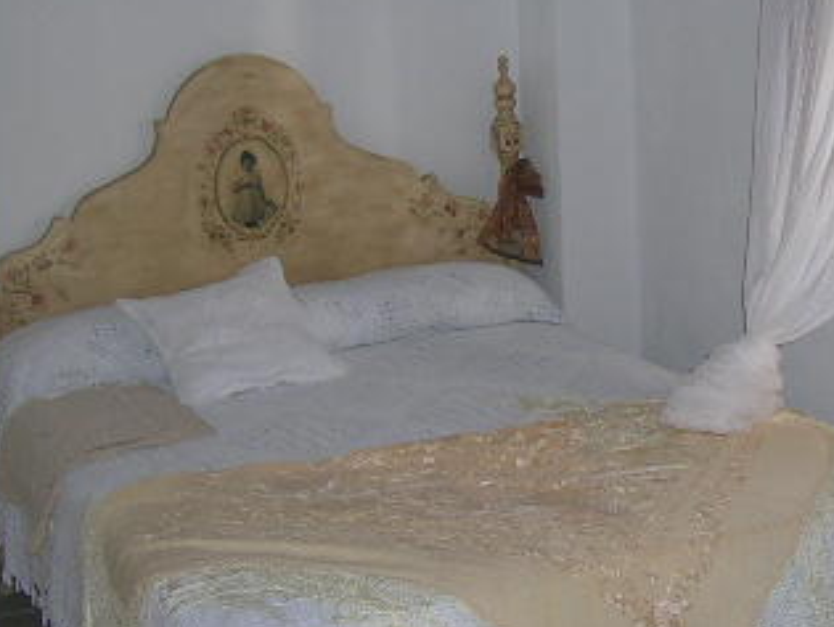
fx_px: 1713
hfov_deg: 27.2
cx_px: 561
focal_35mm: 71
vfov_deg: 20.7
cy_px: 386
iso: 71
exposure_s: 1/60.1
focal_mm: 5.4
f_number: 2.8
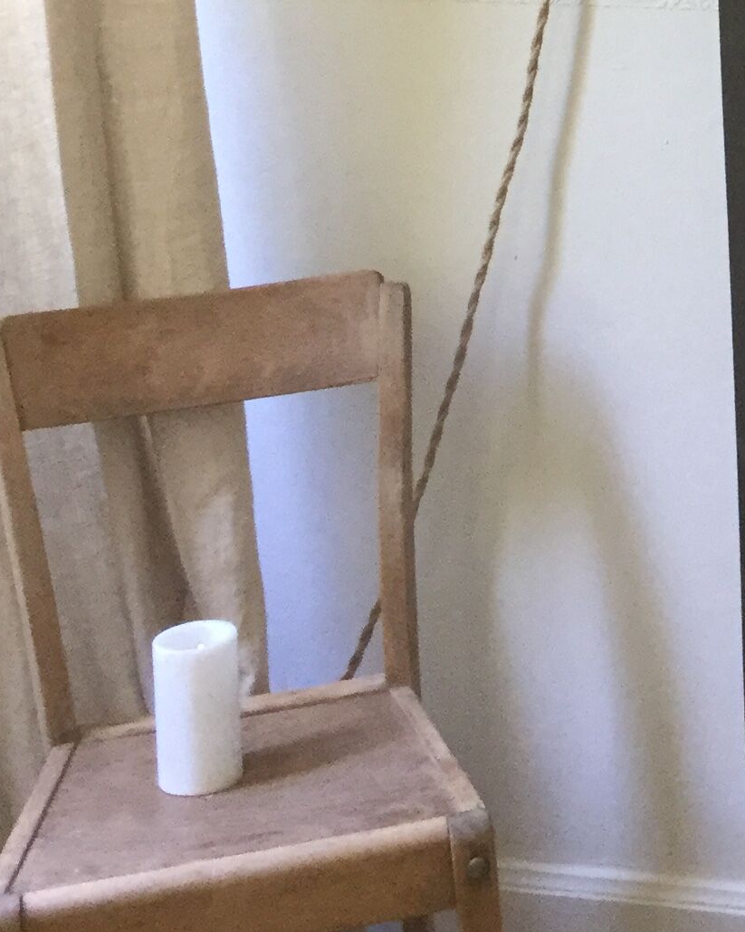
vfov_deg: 19.3
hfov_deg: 15.2
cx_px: 1014
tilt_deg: -10.2
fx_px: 2646
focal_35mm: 96
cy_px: -43
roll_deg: -0.1
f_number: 2.4
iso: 100
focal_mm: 3.3
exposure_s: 1/33
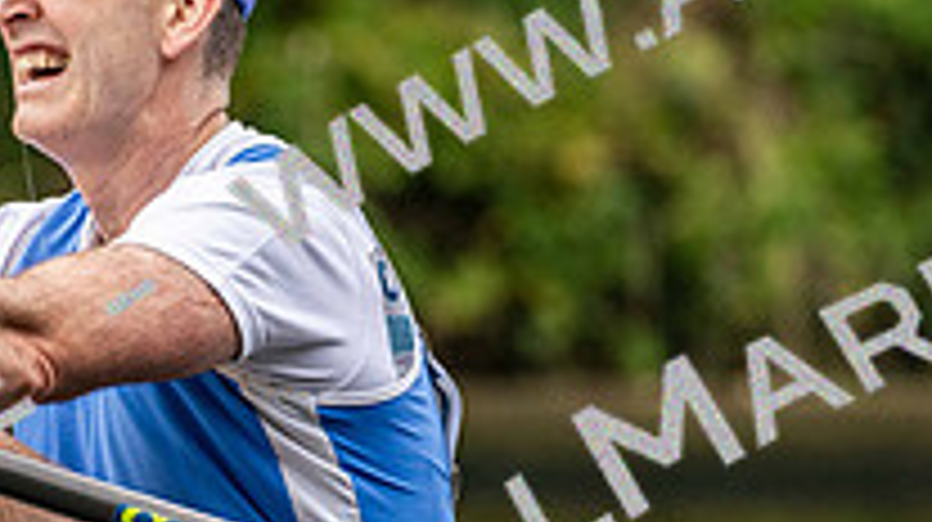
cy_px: 322
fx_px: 29036
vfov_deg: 1.0
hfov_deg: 1.8
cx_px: -99
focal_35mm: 1176
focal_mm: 400
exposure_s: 1/2500
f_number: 4.5
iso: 1250
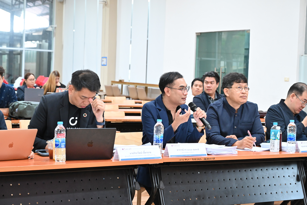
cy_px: 102
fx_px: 597
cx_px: 154
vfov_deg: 19.4
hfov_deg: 28.9
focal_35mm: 70
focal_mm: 70
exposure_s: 1/160
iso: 3200
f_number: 5.6
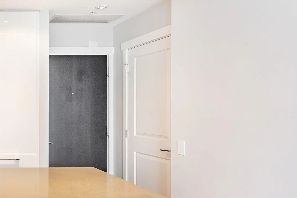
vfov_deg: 36.6
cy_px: 113
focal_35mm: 36
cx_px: -48
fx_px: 298
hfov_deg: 40.0
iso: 100
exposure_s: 1/6
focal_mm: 15.5
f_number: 11
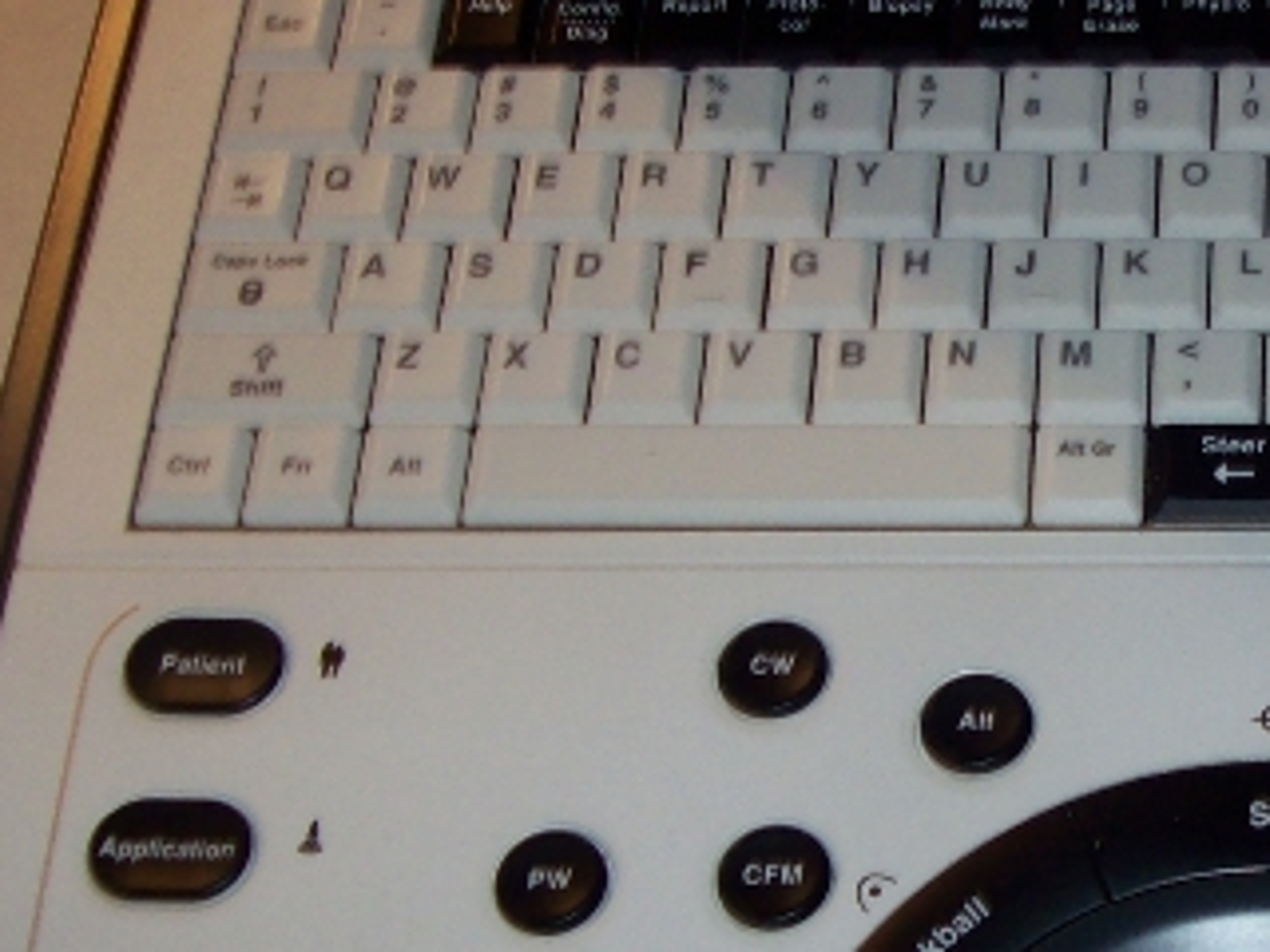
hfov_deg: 21.1
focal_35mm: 90
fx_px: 3302
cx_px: 1258
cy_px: 530
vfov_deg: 16.4
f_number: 2.7
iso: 80
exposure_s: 1/64
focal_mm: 6
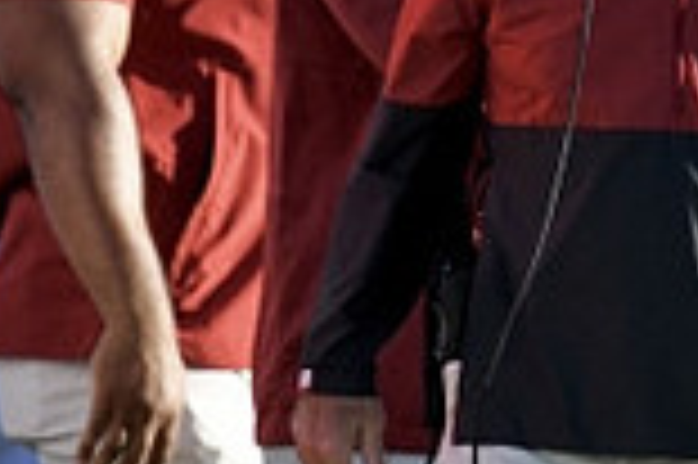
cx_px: 608
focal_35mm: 2250
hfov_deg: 0.9
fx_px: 43578
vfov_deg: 0.6
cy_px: 162
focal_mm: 400
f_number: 5.6
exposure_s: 1/3200
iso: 1250
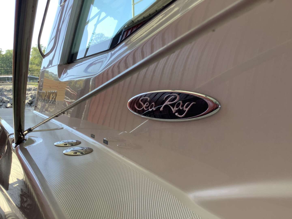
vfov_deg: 45.4
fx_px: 261
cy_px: 110
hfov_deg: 58.4
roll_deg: +1.2
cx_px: 146
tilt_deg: -4.7
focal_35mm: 31
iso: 25
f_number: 2.4
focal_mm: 3.3
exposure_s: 1/120
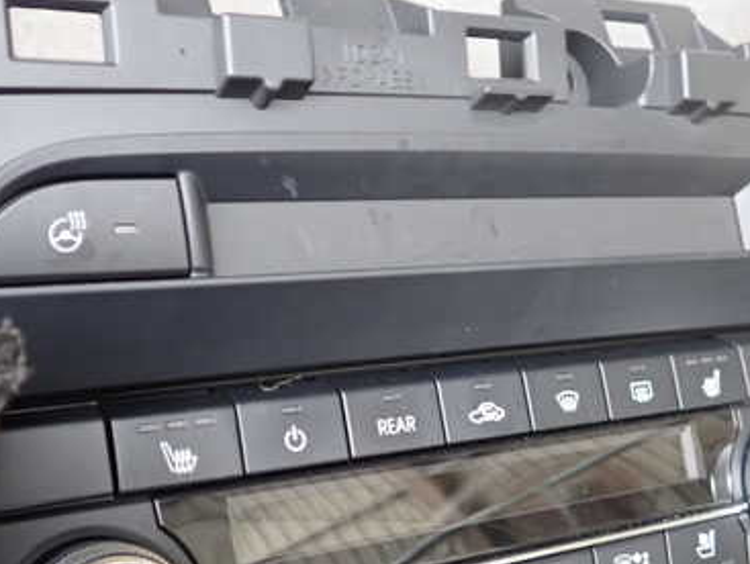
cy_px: 358
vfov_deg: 29.6
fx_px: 1063
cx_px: 372
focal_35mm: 49
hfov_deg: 38.9
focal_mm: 5.4
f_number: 2.3
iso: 400
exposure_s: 1/30
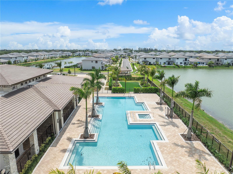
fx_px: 161
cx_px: 116
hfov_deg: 71.6
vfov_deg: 56.7
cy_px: 87
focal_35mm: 24
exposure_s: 1/3200
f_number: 2.8
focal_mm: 12.29
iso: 100
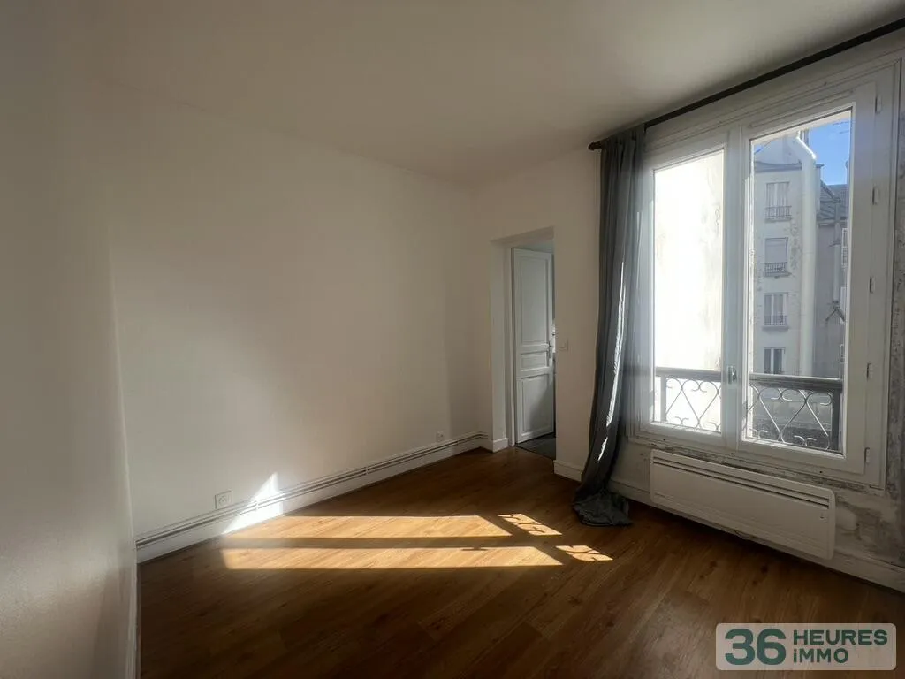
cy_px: 340
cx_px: 452
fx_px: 340
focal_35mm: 13
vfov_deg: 89.9
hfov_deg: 106.2
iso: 32
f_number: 1.8
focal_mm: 1.57
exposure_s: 1/262
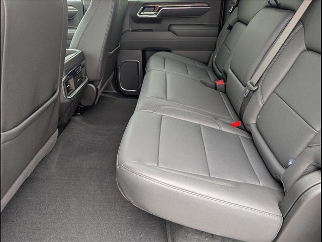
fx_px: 223
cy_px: 121
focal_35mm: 24
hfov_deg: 71.6
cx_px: 161
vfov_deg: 56.8
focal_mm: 6.9
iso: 25
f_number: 1.68
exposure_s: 1/39.1
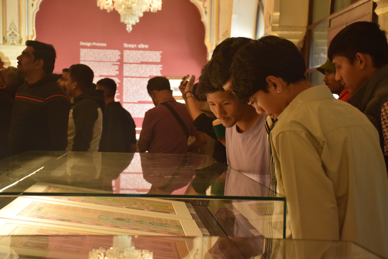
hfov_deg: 29.9
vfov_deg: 20.2
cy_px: 130
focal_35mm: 68
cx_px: 194
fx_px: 727
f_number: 4.5
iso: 1400
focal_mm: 45
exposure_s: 1/60
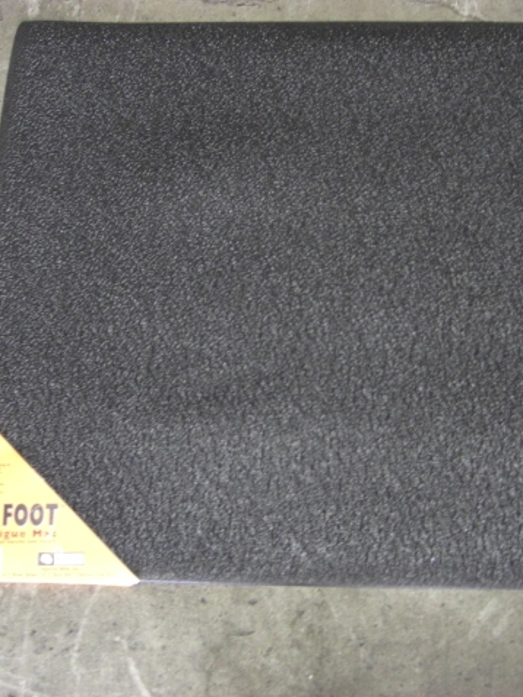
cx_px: 313
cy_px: 348
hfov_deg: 28.5
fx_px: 1027
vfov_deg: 37.5
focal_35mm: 51
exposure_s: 1/30
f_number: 2.8
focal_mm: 7.9
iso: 800
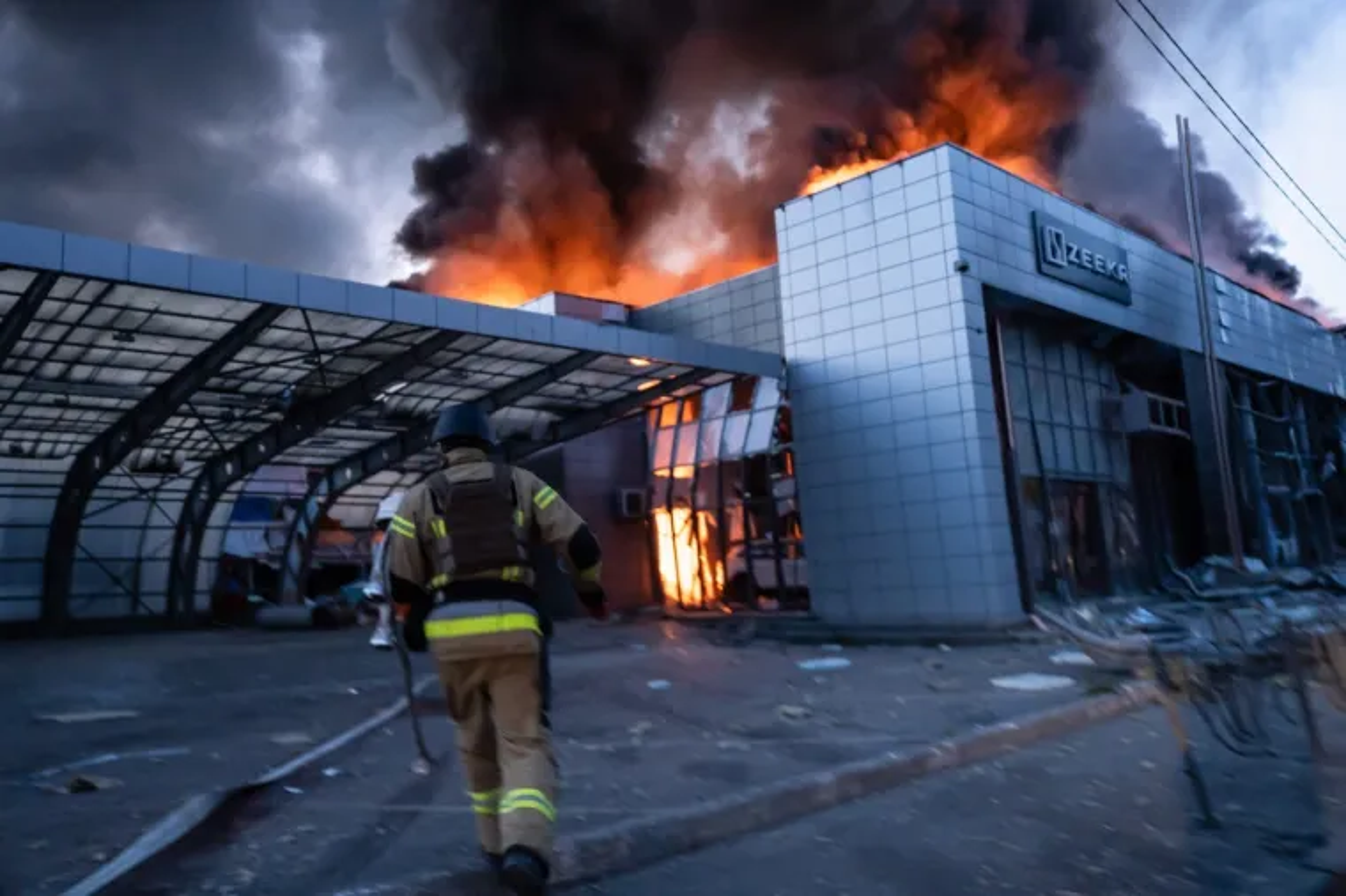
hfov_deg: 69.4
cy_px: 448
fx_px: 972
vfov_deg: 49.5
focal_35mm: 26
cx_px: 673
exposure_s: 1/200
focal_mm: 26
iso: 4000
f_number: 2.8
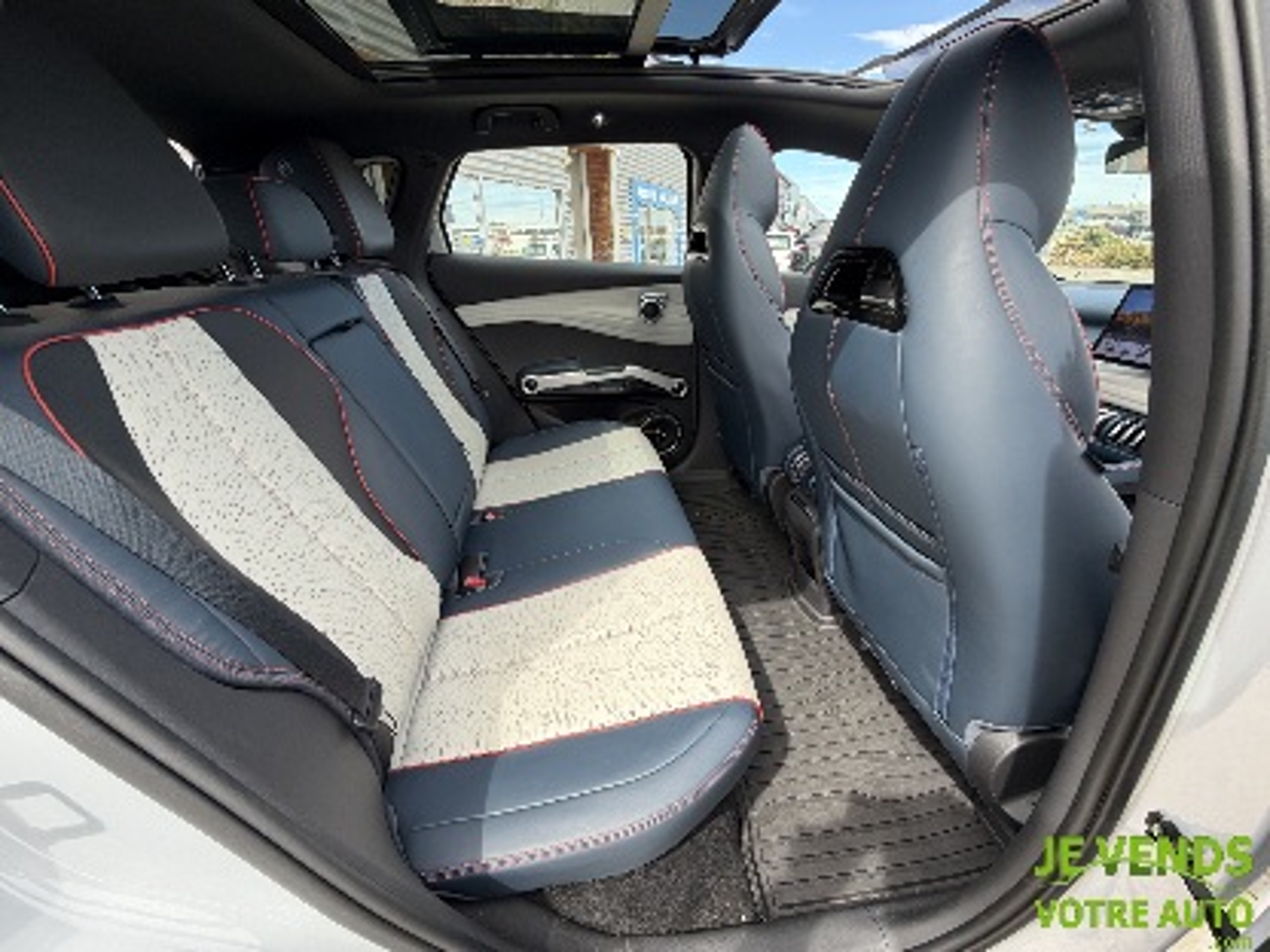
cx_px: 635
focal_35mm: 14
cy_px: 476
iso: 40
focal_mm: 2.22
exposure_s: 1/179
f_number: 2.2
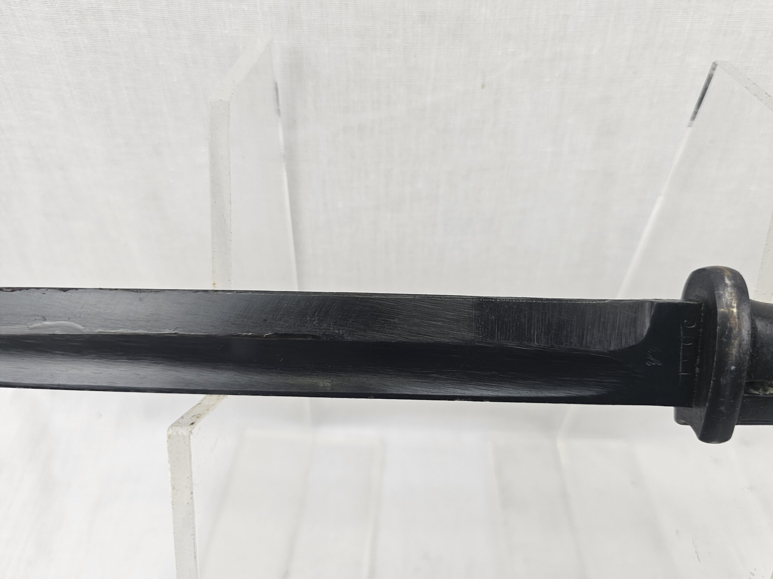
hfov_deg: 73.9
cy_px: 290
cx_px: 386
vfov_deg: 58.9
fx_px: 514
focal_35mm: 23
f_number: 1.7
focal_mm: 6.3
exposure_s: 1/100
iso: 50
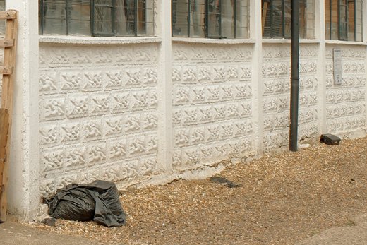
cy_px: 3
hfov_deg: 18.8
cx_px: -110
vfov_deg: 13.4
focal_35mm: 101
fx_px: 1030
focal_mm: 18.3
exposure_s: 1/500
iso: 100
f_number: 5.6
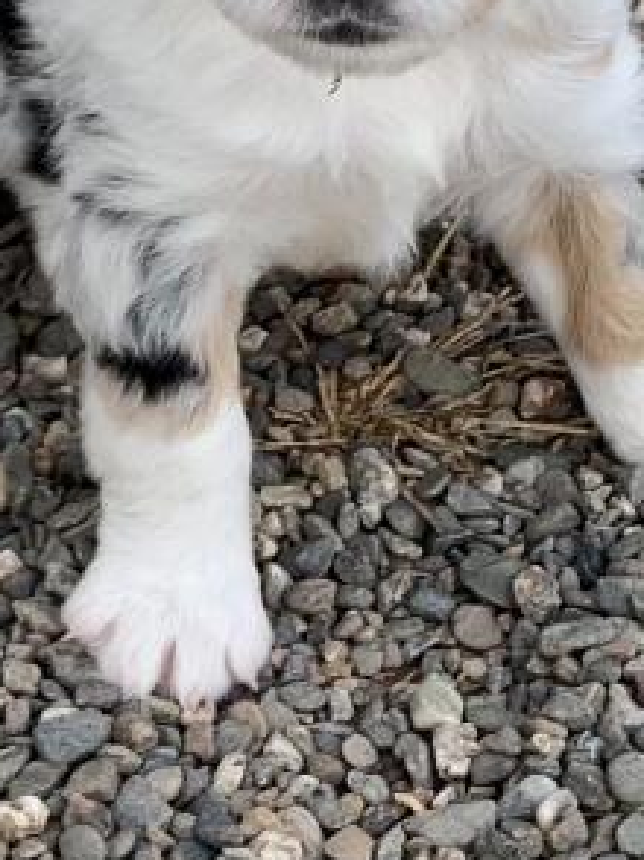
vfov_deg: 33.4
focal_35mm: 53
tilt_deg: -34.8
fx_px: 1317
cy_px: 20
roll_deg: +5.3
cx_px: 272
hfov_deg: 27.5
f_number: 1.8
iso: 32
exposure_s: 1/121
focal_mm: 4.25
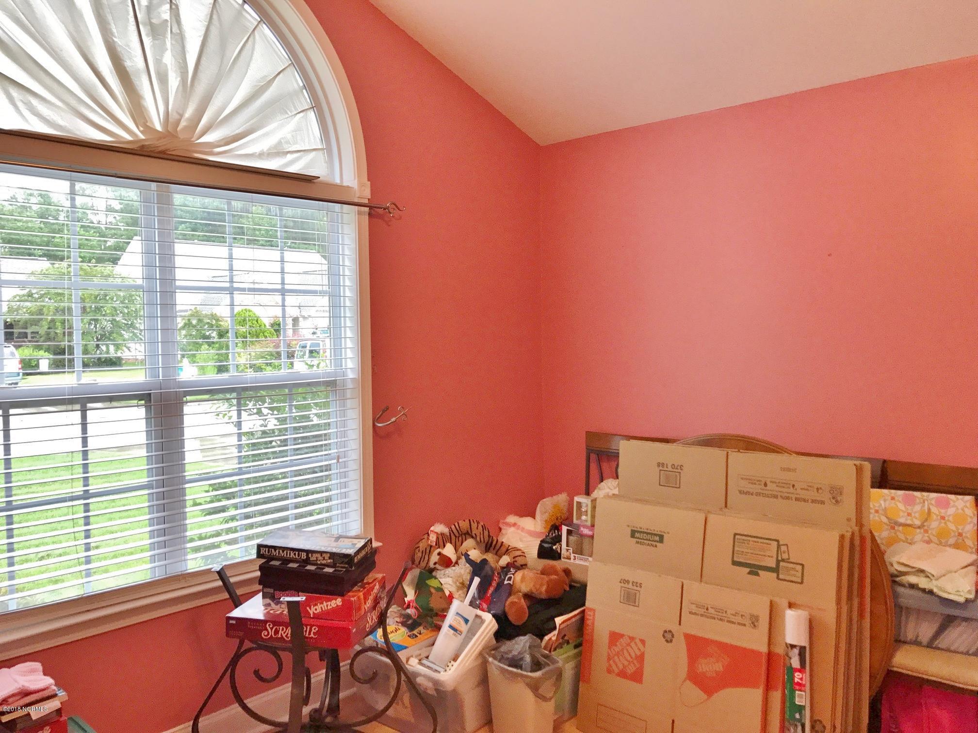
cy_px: 366
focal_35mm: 28
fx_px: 791
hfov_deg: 63.4
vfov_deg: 49.7
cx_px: 489
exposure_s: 1/120
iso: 40
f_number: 1.8
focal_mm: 3.99
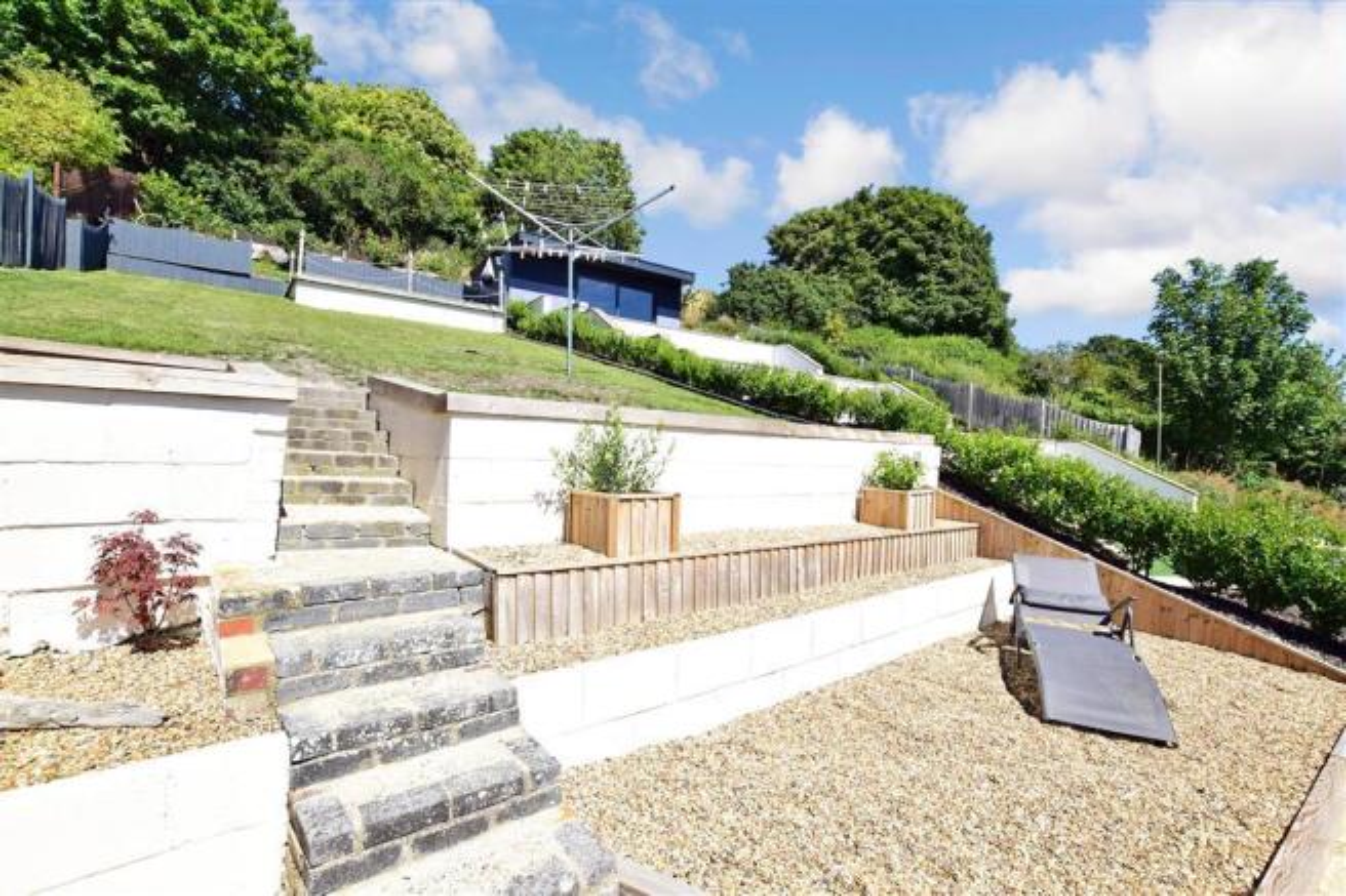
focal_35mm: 15
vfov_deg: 77.3
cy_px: 448
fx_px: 561
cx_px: 673
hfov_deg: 100.4
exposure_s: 1/500
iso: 400
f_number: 11
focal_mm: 10
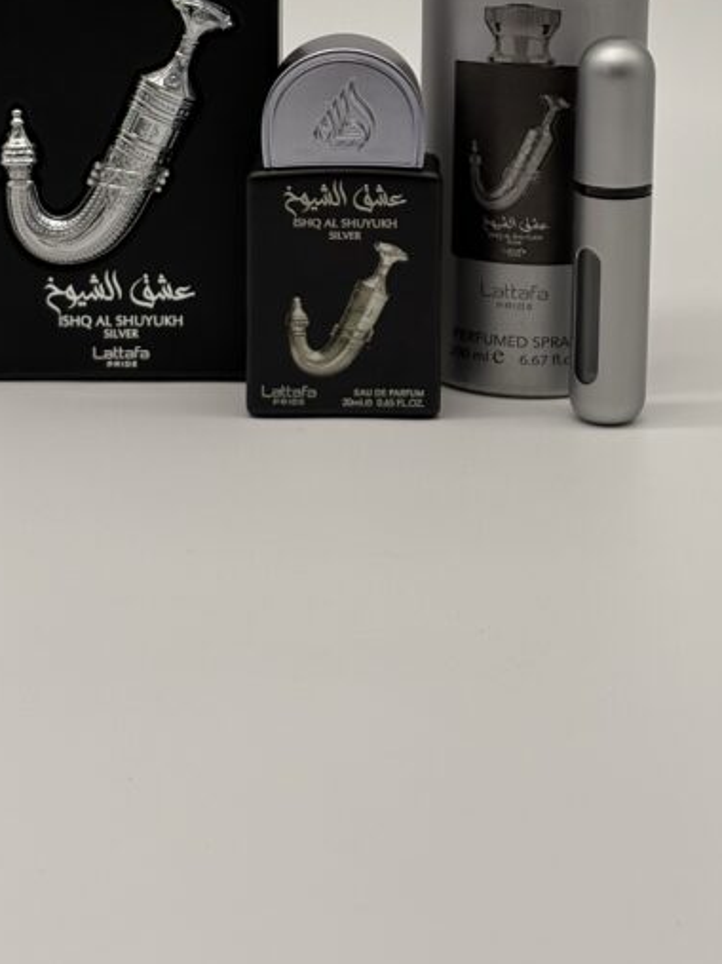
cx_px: 338
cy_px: 48
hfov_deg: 14.1
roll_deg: +0.4
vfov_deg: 18.3
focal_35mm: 105
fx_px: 2921
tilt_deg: -10.4
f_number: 1.6
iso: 32
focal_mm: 5.96
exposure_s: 1/630
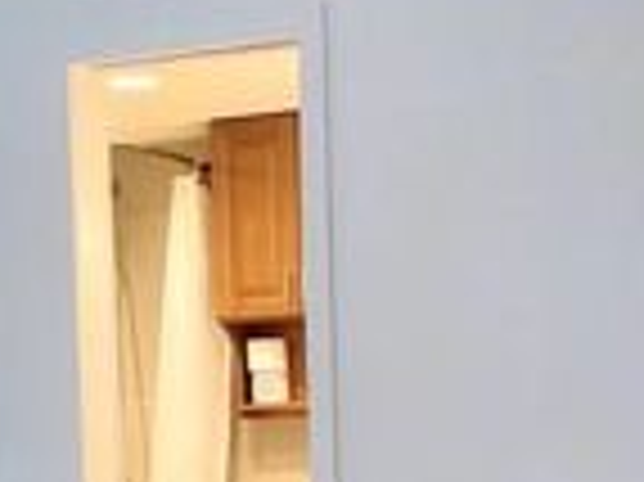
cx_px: 356
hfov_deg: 19.1
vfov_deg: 13.9
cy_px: 586
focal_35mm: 103
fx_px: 1915
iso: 1156
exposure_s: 1/120
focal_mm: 5.56
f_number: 1.8
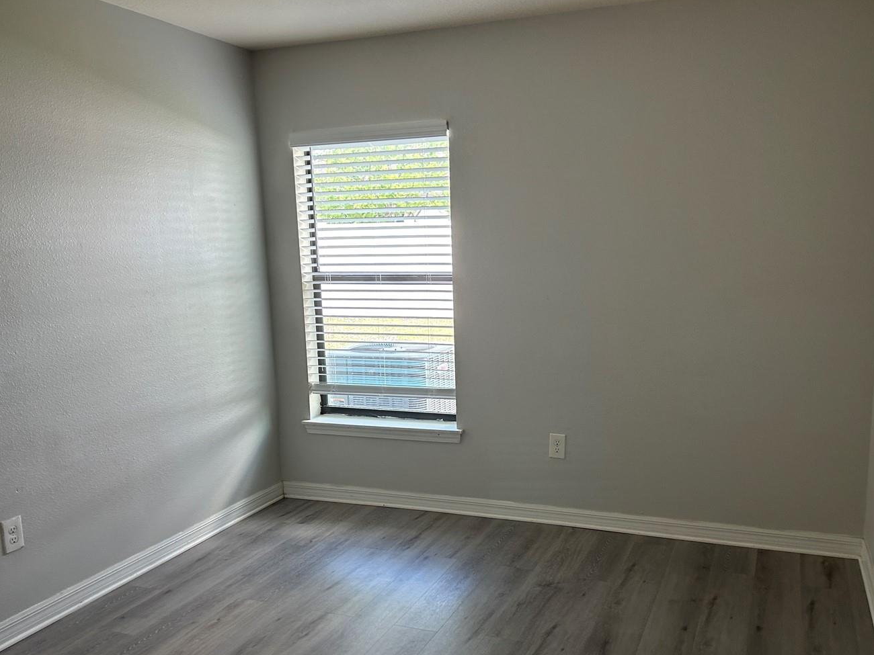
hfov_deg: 56.8
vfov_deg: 44.0
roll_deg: +0.4
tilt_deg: -10.0
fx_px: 808
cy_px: 386
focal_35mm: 32
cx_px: 462
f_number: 1.5
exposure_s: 1/121
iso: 125
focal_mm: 5.7
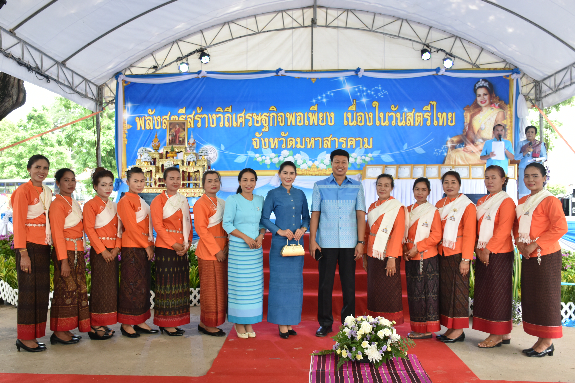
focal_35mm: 34
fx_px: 551
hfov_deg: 55.1
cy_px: 192
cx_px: 288
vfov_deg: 38.4
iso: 400
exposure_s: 1/125
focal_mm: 23
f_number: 5.6
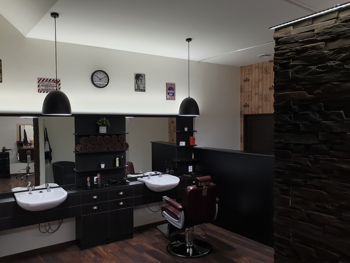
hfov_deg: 67.3
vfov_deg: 53.1
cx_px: 175
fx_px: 263
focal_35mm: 26
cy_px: 132
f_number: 2.4
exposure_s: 1/50
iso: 250
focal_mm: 4.3
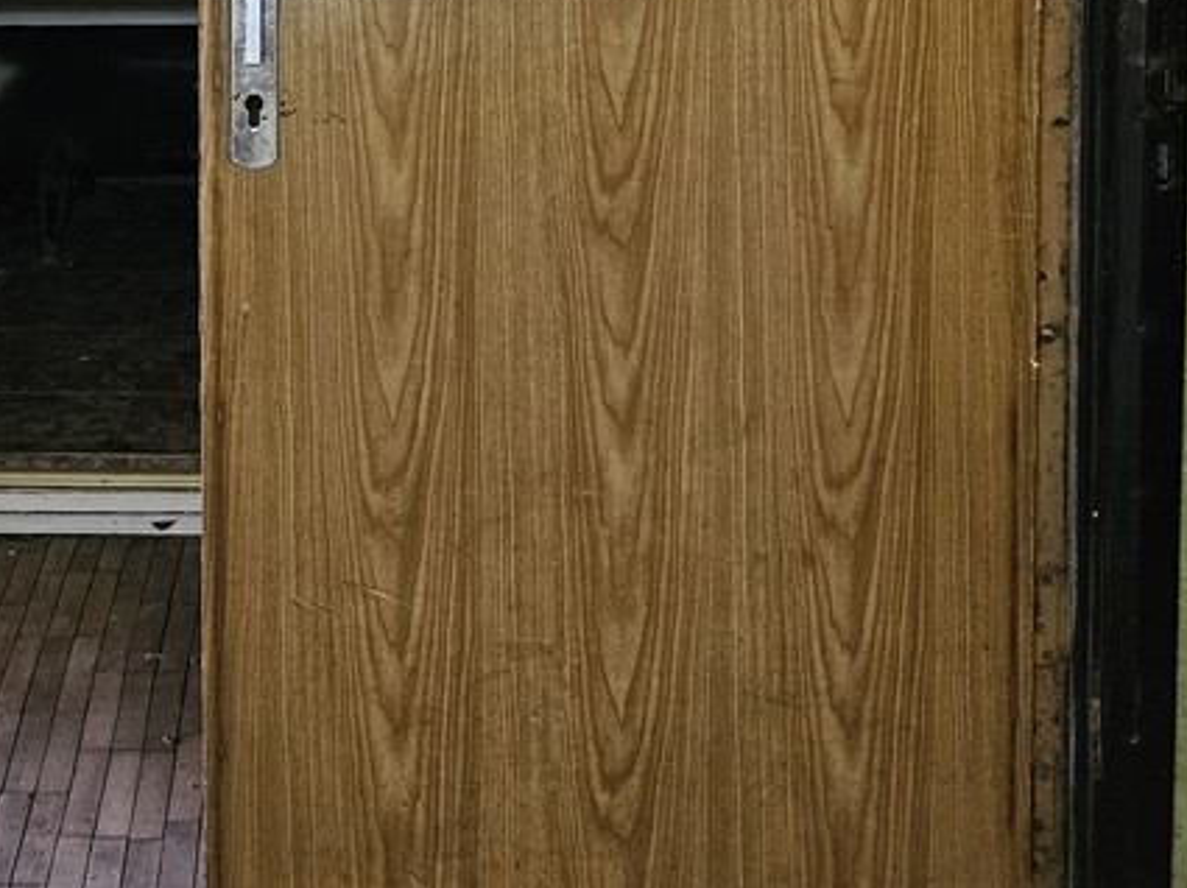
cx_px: 318
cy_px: -260
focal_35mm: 65
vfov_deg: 20.6
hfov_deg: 29.4
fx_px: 2227
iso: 800
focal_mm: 5.4
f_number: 1.8
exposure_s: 1/25
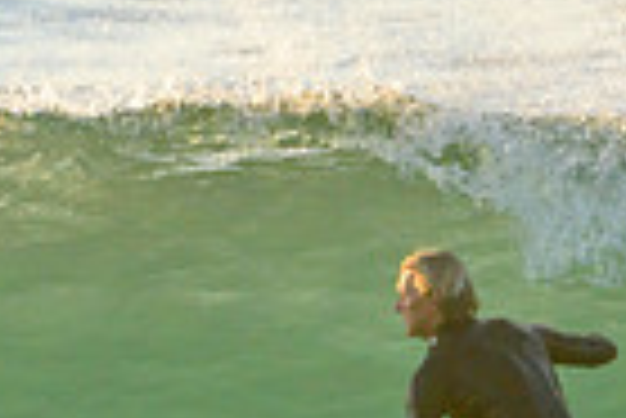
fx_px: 54535
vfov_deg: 0.4
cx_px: 302
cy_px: 582
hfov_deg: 0.7
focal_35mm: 3133
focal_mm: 500
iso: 500
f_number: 5.6
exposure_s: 1/1250
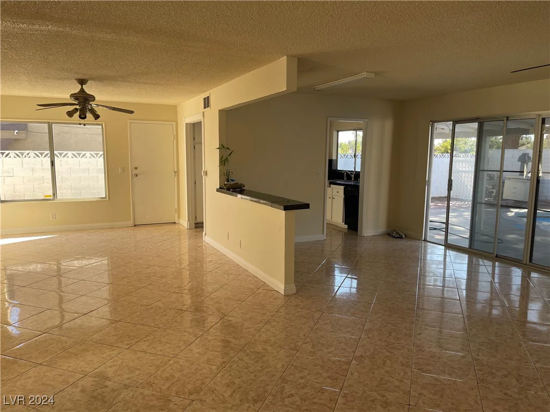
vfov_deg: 53.1
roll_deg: -0.4
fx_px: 413
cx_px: 275
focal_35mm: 26
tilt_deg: -8.4
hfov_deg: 67.3
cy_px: 206
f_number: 1.6
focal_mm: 5.1
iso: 32
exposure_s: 1/200
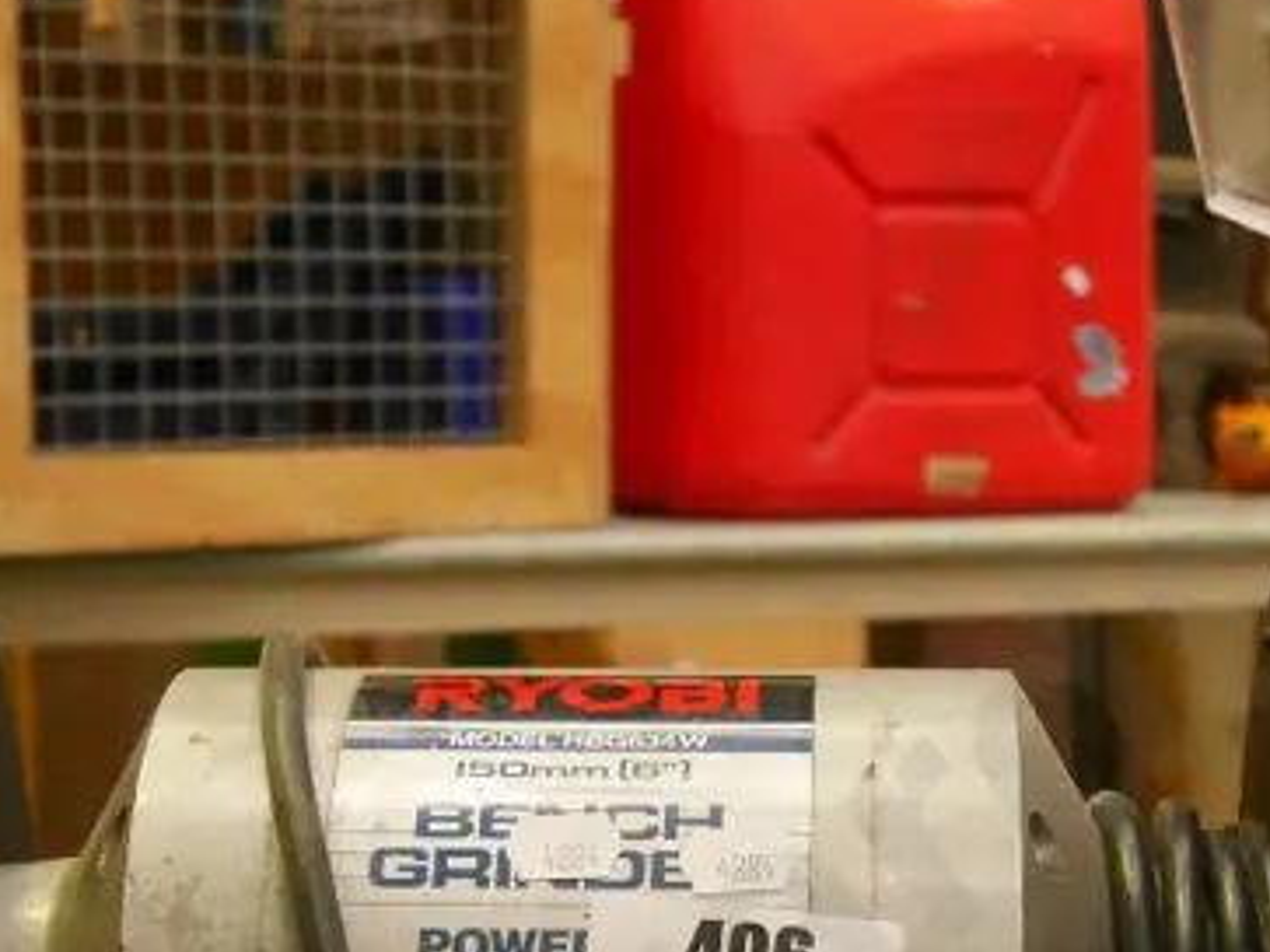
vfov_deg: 15.0
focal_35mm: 96
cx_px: 665
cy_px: 1041
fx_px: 3521
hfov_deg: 20.4
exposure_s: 1/320
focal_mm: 17
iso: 3200
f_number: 4
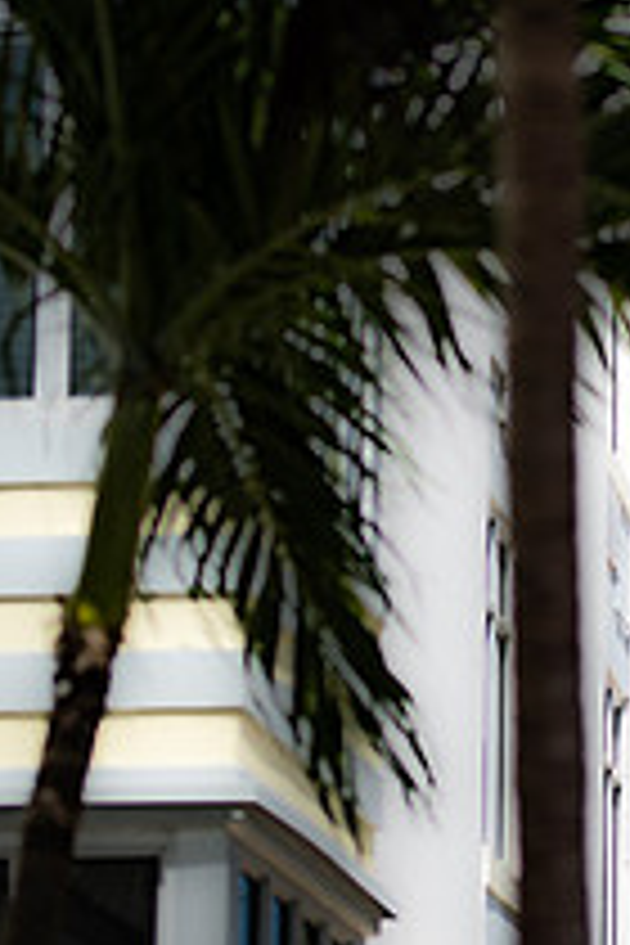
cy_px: 432
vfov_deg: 11.3
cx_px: 554
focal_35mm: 182
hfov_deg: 7.5
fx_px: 4777
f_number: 1.6
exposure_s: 1/5000
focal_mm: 85
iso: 64
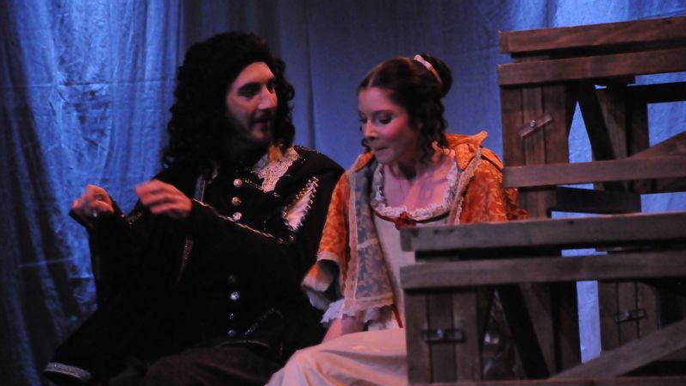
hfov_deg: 13.0
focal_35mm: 166
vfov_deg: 7.3
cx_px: 344
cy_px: 196
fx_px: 3011
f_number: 5.6
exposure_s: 1/40
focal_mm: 105
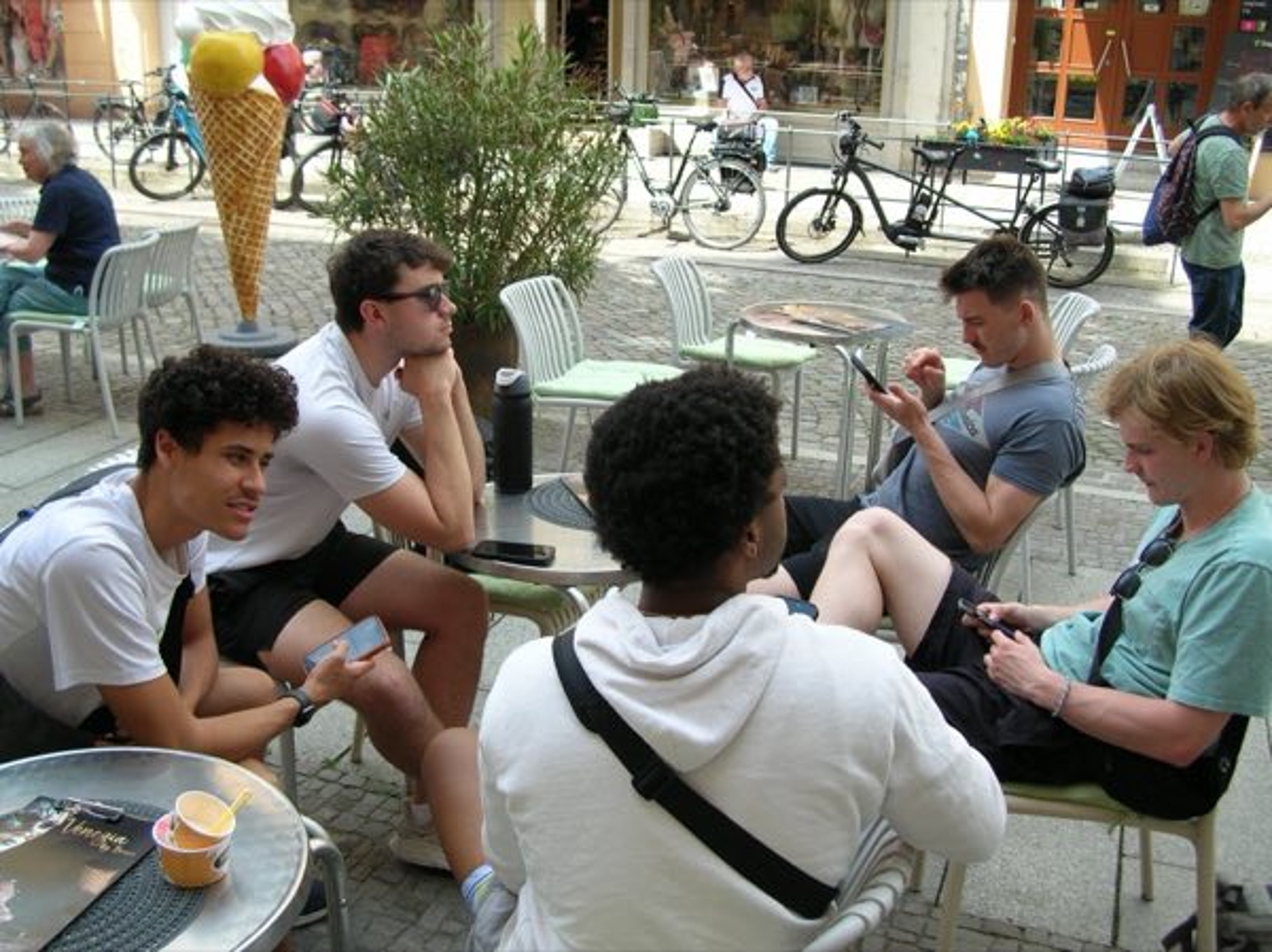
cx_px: 636
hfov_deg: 51.4
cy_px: 476
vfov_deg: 39.6
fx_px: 1322
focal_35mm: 36
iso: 50
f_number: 2.7
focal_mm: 6
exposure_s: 1/252
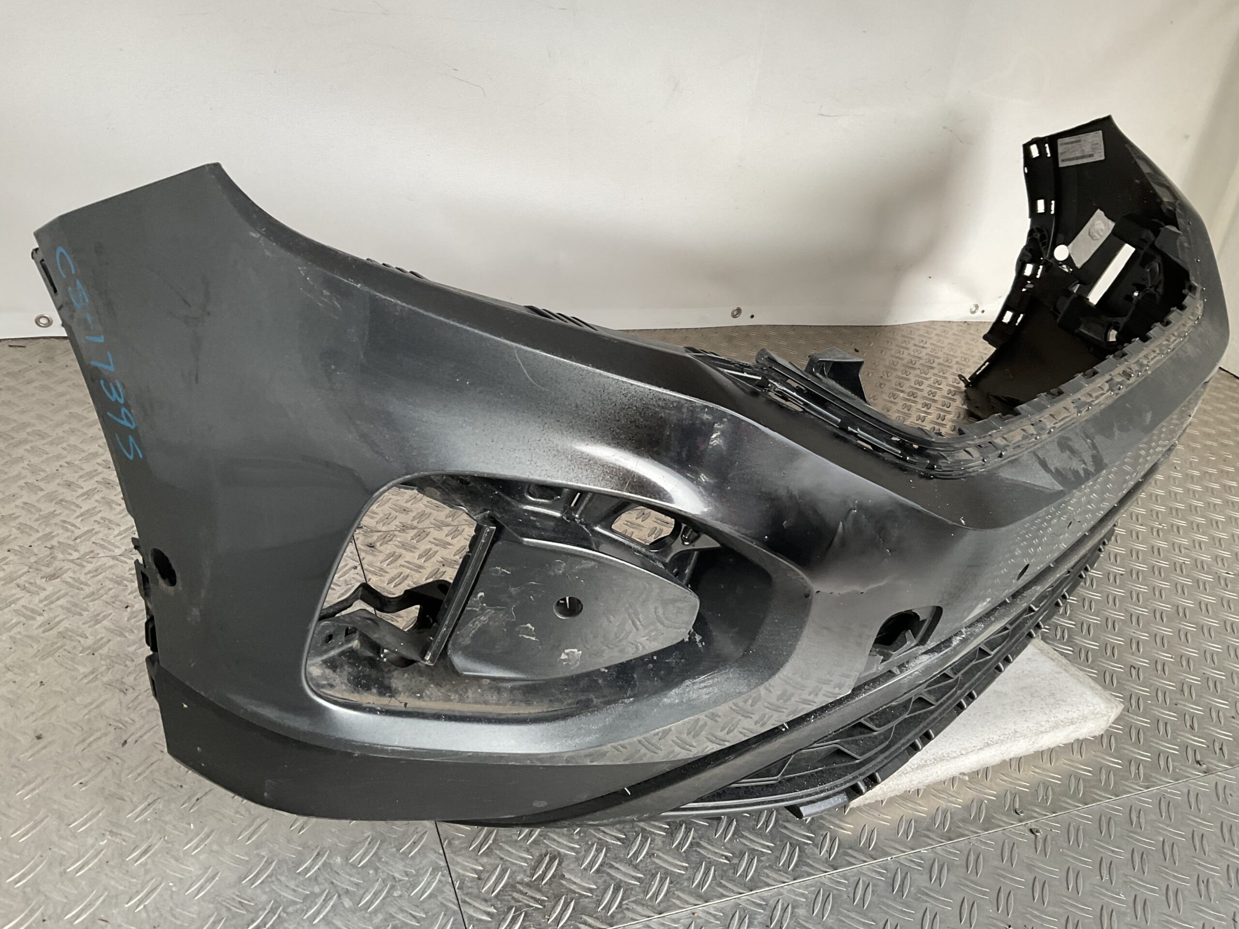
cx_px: 620
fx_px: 1038
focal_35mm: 29
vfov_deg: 48.2
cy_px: 464
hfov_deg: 61.7
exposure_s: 1/120
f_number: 1.8
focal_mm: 3
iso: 50
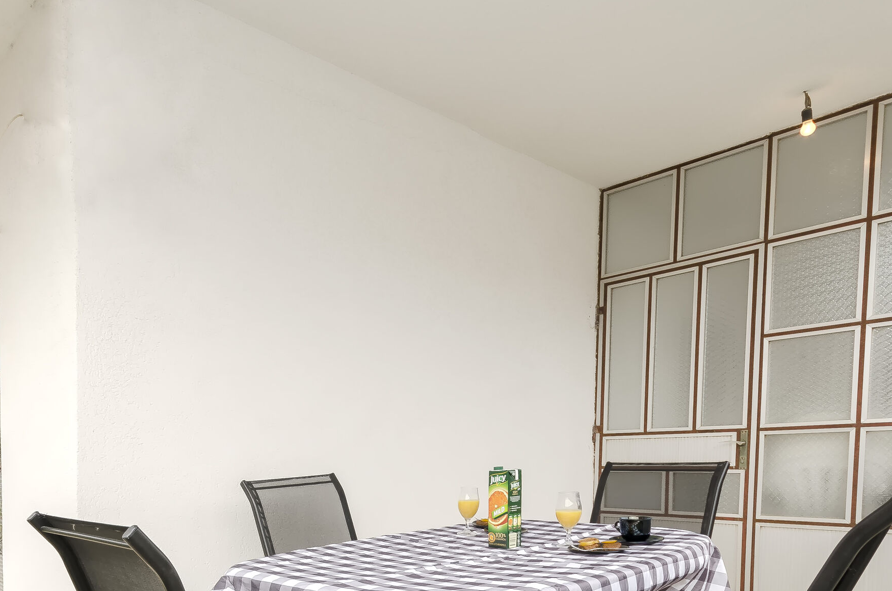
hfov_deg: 70.1
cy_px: 463
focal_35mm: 24
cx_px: 251
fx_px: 593
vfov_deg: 50.1
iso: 100
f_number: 7.1
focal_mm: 10
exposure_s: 1/200
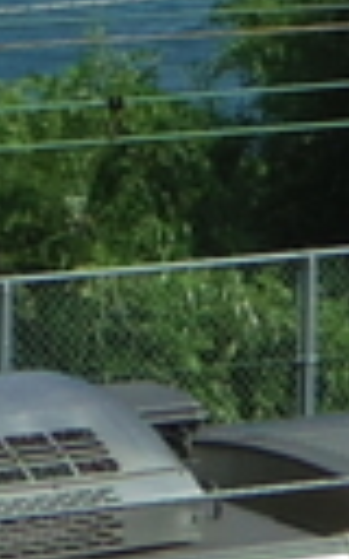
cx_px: 1466
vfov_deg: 5.6
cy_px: -568
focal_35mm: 367
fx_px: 5585
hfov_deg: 3.4
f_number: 4.5
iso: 100
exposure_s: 1/1250
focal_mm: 6.7
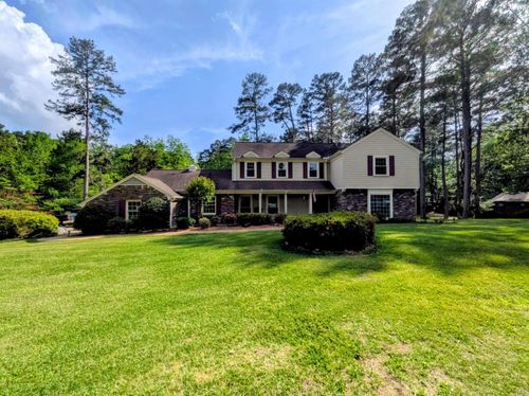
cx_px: 264
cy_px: 198
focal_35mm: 14
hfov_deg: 102.1
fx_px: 214
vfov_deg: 85.6
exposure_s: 1/4016
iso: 65
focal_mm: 1.85
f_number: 2.2
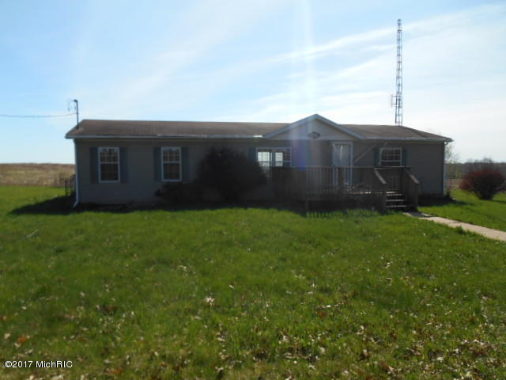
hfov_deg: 67.3
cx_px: 253
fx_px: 380
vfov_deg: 53.1
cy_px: 190
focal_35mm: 26
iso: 80
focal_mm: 4.7
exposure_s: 1/800
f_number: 3.4
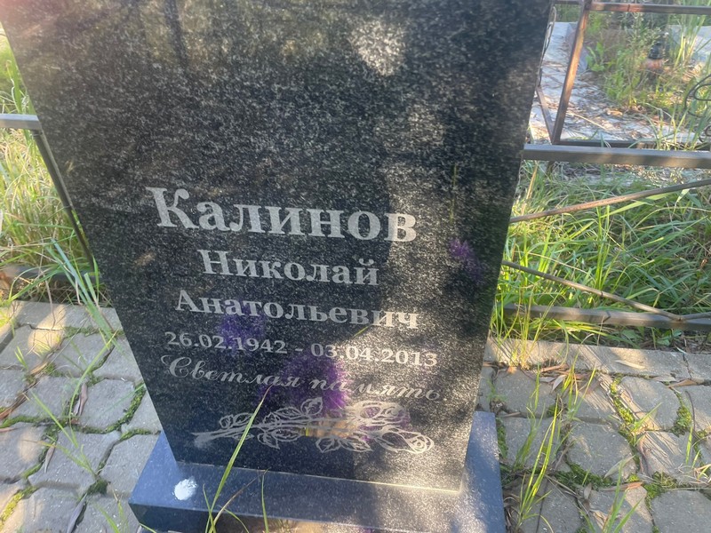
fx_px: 534
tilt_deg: -47.2
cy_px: 266
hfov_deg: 67.3
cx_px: 356
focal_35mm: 26
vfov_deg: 53.1
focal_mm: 4.2
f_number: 1.6
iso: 40
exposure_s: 1/121
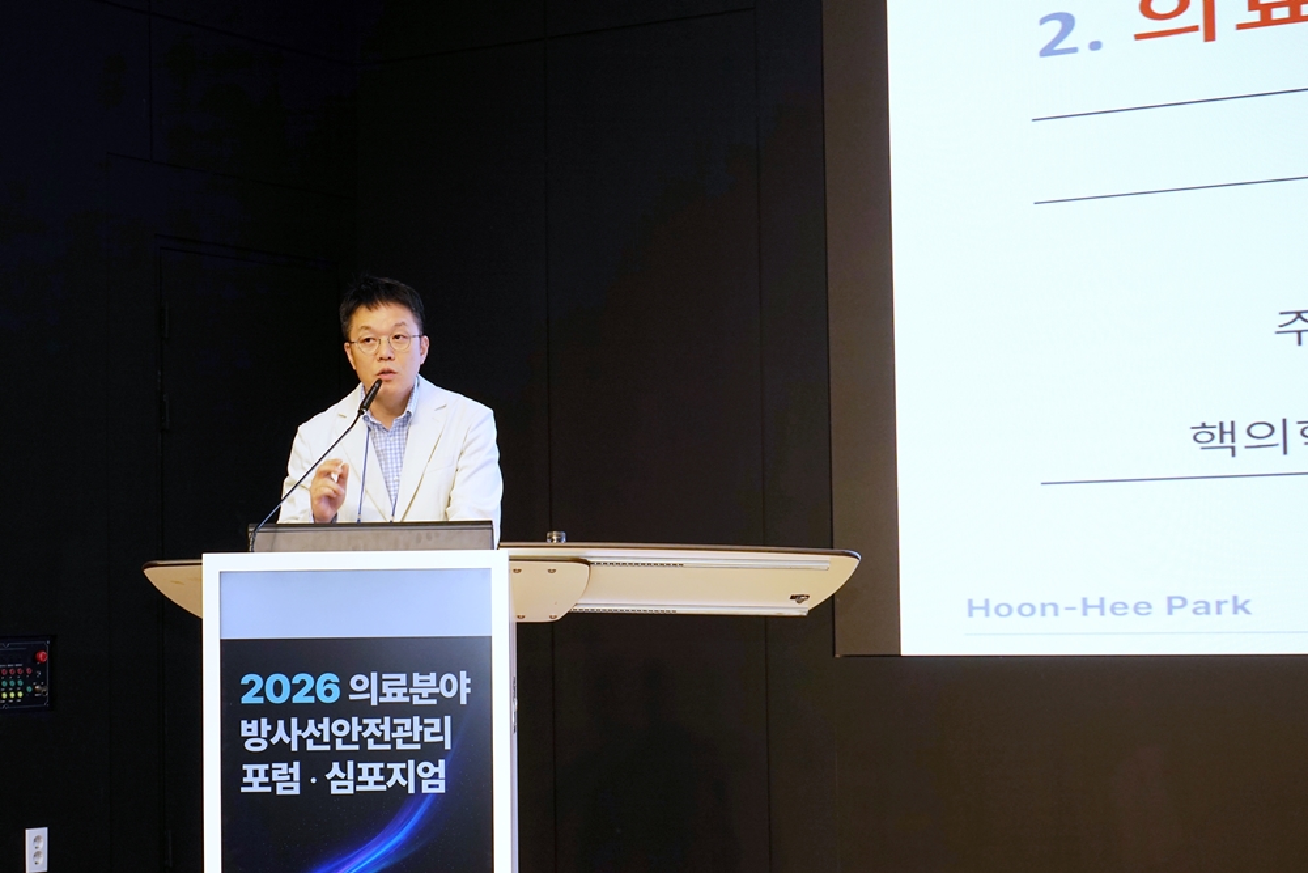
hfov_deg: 28.8
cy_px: 436
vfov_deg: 19.5
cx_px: 654
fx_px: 2544
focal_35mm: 70
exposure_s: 1/100
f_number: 7.1
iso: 400
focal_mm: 70
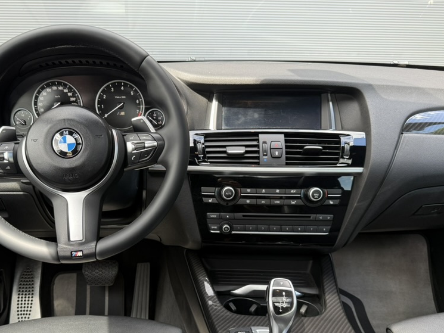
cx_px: 175
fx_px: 423
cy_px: 210
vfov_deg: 42.6
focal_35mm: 33
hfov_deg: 54.9
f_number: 1.78
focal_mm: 6.76
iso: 100
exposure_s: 1/156
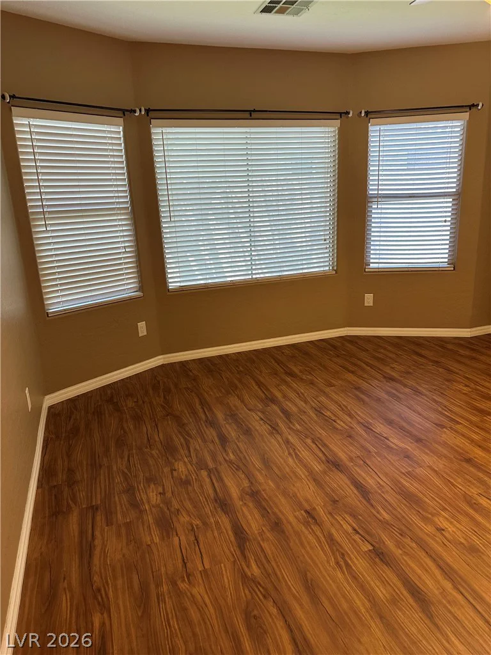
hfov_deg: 56.8
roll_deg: +2.4
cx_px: 246
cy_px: 328
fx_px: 454
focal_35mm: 24
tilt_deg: -16.7
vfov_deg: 71.6
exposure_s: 1/60
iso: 250
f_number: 1.78
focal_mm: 6.86
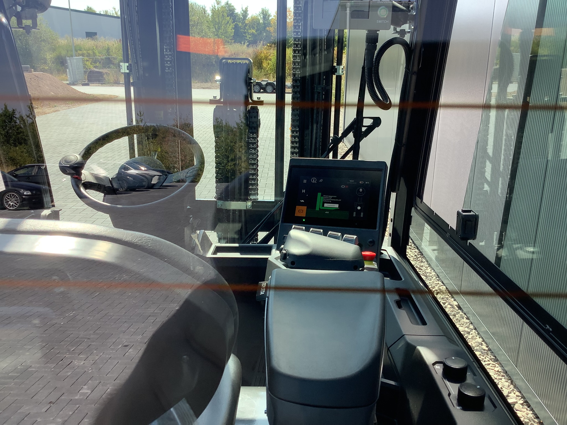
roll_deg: -1.7
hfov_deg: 58.4
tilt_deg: -16.2
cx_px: 284
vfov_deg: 45.4
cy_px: 212
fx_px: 508
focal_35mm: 31
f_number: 2.4
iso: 25
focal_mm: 3.3
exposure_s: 1/175
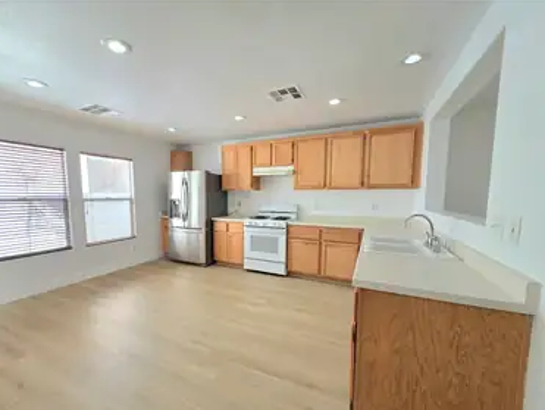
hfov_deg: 101.8
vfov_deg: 85.6
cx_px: 253
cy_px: 219
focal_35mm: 14
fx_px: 221
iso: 200
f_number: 1.9
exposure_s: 1/120
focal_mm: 2.2
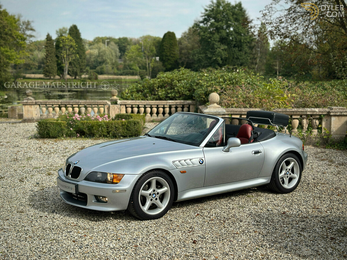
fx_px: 481
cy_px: 130
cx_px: 174
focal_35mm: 48
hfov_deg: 39.7
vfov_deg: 30.3
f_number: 1.78
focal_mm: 6.86
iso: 100
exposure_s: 1/5263
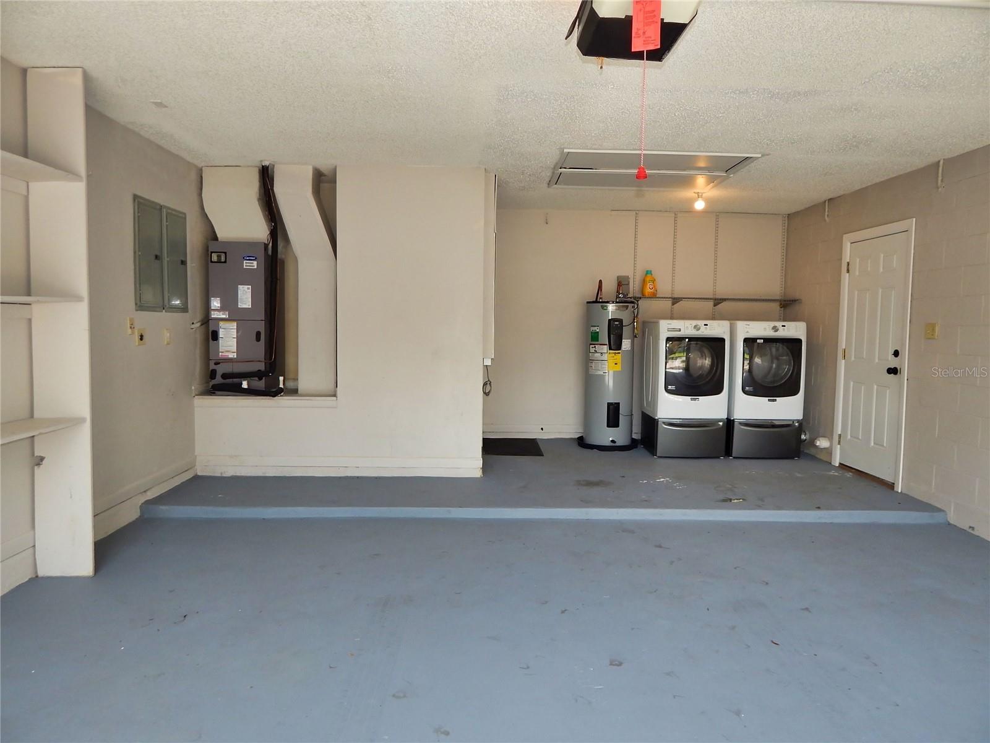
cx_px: 495
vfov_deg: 58.9
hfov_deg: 73.9
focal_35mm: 23
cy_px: 372
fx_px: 658
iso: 125
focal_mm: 4
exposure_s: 1/160
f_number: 3
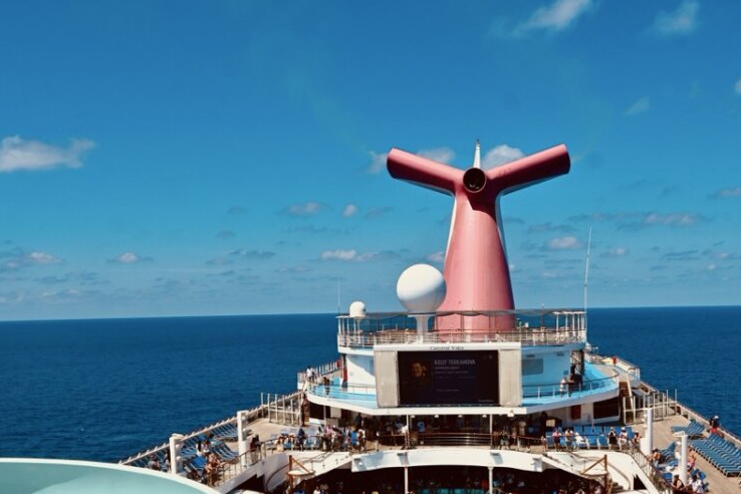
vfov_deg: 33.2
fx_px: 803
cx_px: 440
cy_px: 399
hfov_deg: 49.3
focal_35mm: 39
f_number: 8
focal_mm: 16
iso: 100
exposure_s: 1/500
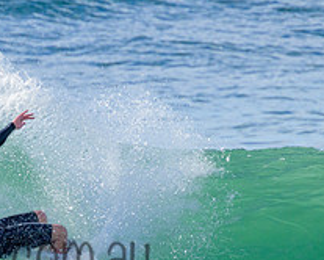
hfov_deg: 0.9
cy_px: 236
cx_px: -16
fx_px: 20175
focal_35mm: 2102
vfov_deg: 0.7
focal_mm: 800
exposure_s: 1/2000
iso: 1100
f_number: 11
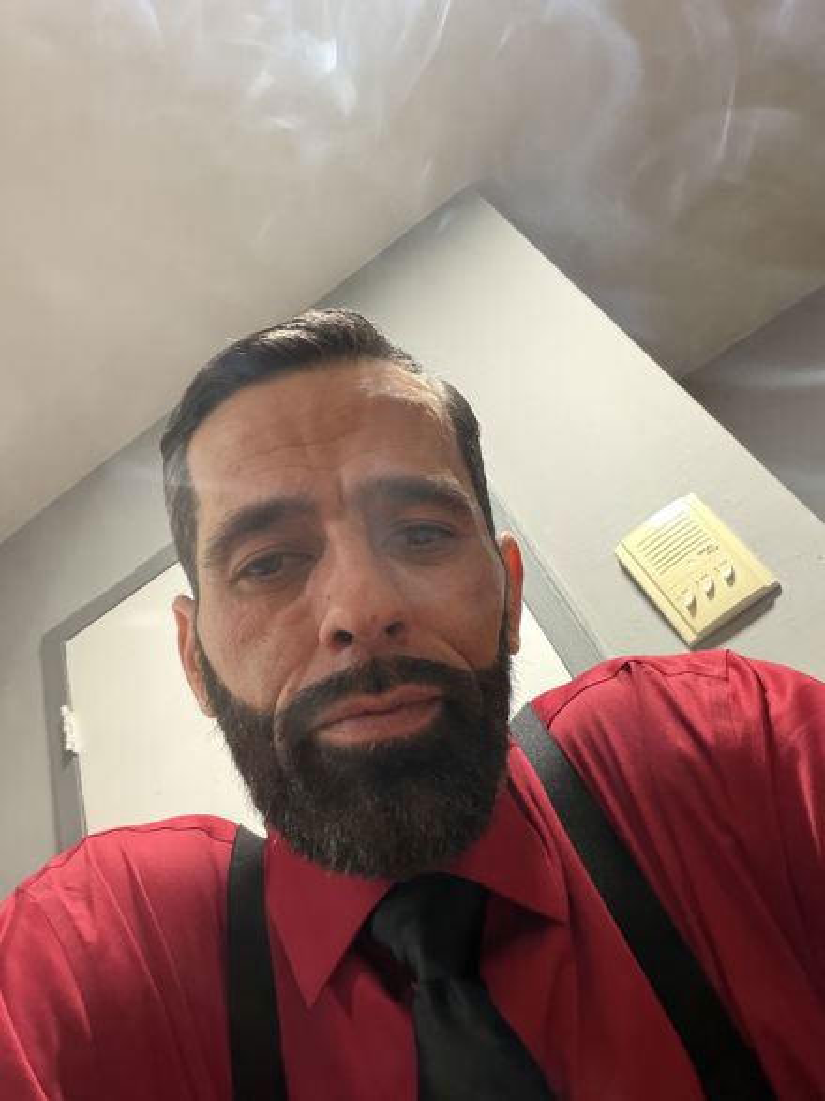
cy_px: 550
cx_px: 412
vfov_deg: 60.0
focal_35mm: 30
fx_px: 954
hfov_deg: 46.8
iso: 640
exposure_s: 1/29
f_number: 1.9
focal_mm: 2.71
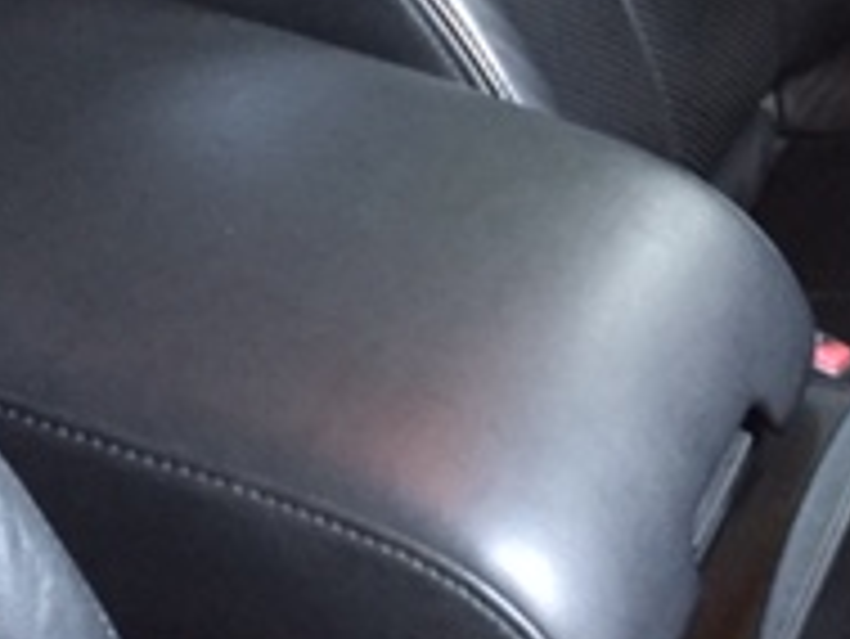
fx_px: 2408
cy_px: -162
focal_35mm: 98
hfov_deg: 19.6
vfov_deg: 14.5
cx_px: 769
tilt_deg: -26.2
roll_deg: -1.6
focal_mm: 4.15
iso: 250
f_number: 2.2
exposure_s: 1/20
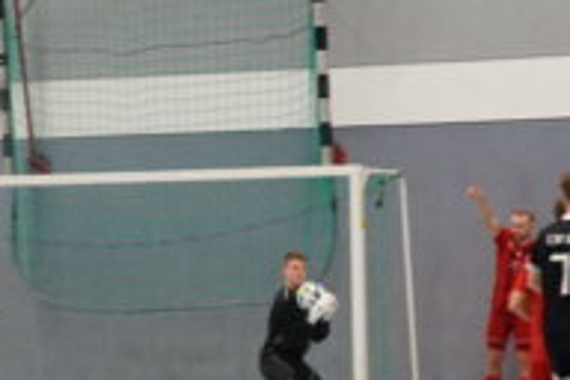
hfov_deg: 11.9
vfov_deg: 8.0
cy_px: 338
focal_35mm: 172
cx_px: 312
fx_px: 2724
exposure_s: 1/100
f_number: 5.6
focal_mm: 55
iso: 1600
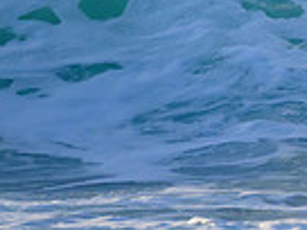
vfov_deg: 0.6
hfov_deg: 0.8
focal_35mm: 2504
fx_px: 22207
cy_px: -150
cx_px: 596
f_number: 11
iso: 1800
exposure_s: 1/2000
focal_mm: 610
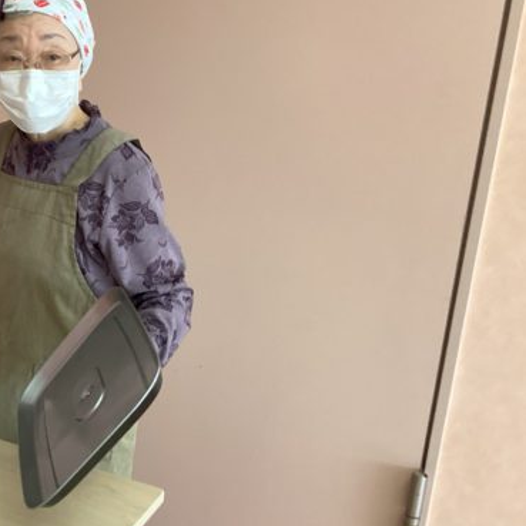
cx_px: 30
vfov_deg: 32.8
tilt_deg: -15.9
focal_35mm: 52
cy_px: 276
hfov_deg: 30.9
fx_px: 894
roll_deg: -6.9
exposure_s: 1/120
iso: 100
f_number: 2.4
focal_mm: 3.3
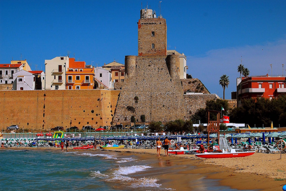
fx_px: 834
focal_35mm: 105
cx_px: 143
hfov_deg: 19.5
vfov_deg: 13.0
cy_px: 96
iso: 200
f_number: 7.1
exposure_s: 1/1600
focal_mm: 70
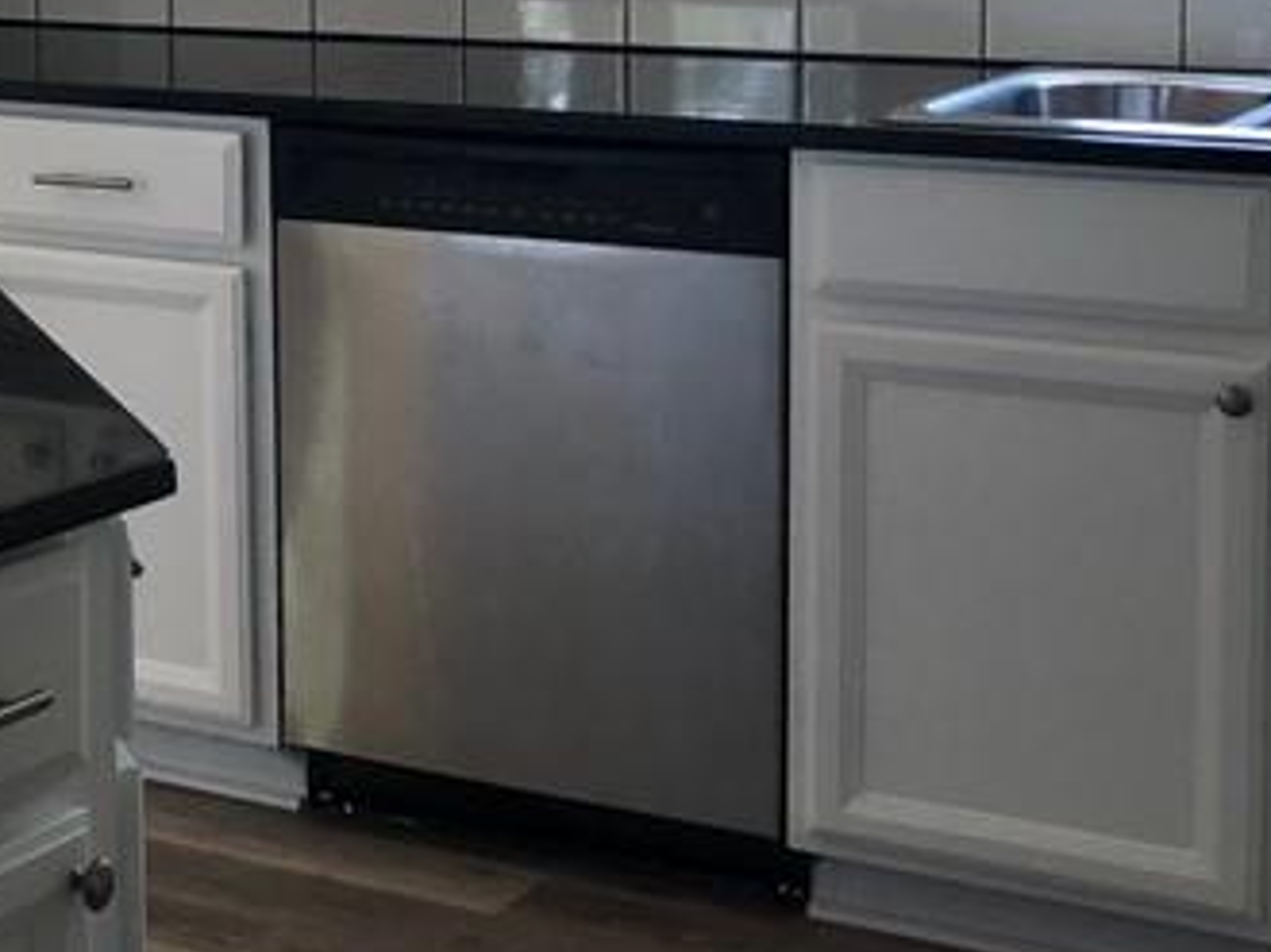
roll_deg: +1.5
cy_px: 73
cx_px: -458
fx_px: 3192
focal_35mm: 87
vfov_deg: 16.7
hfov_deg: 20.3
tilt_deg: -4.7
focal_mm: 4
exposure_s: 1/30
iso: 32
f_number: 1.8
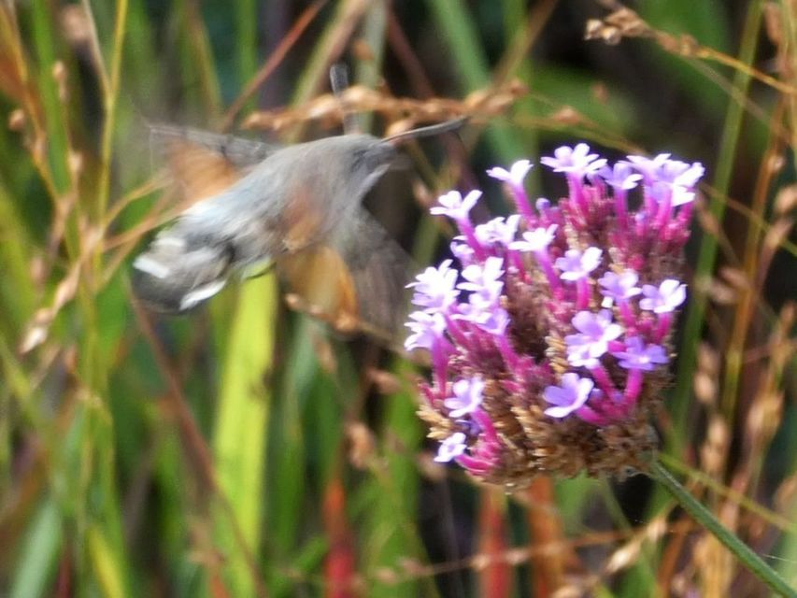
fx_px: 3454
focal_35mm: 150
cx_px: 398
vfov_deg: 9.9
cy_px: 299
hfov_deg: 13.2
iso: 125
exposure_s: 1/80
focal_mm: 26.9
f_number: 5.4
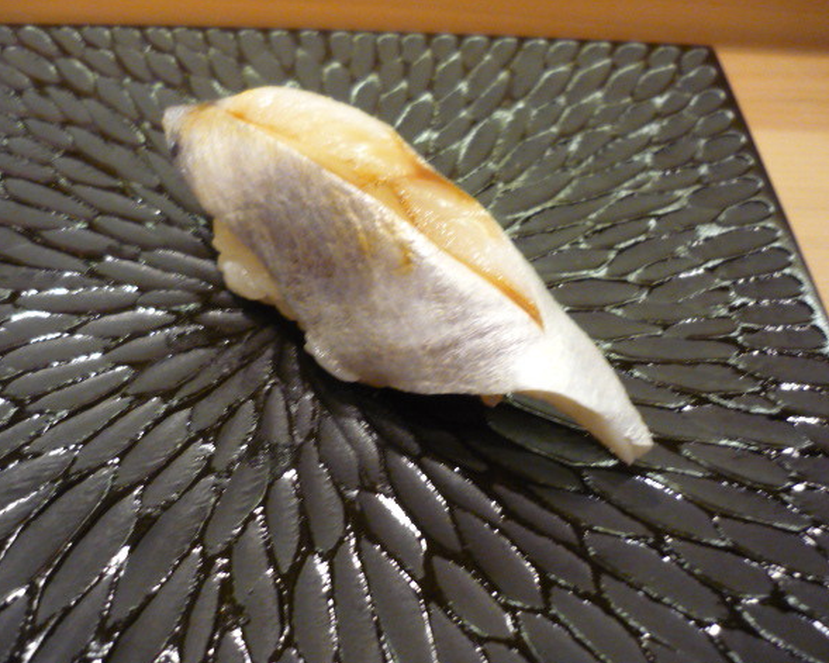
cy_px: 335
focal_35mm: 35
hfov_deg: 51.5
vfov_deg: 42.2
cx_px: 390
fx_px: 859
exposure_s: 1/25
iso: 400
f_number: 2.8
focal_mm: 5.5
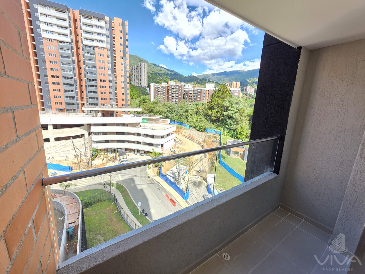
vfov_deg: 89.9
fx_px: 137
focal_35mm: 13
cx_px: 182
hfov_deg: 106.2
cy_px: 137
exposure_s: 1/304
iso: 40
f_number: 1.9
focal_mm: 2.2
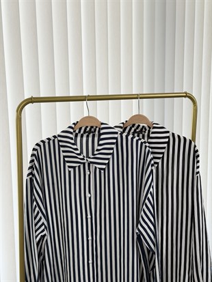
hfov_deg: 30.3
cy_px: 141
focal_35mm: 48
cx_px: 106
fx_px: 392
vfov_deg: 39.6
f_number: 1.78
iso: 64
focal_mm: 6.76
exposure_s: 1/407
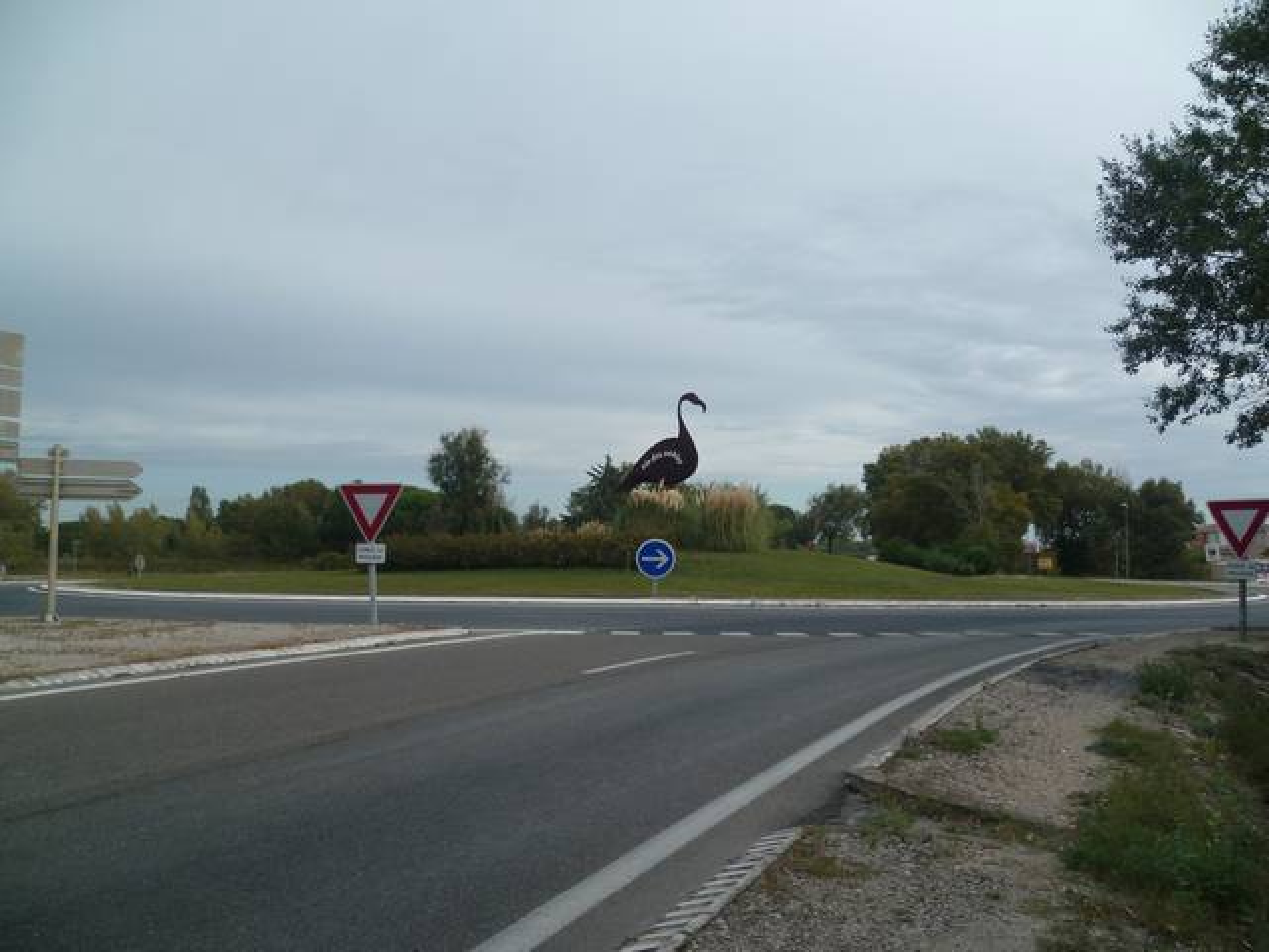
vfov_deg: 49.7
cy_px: 476
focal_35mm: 28
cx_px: 634
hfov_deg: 63.4
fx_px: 1026
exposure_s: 1/160
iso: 80
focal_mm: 5
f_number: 9
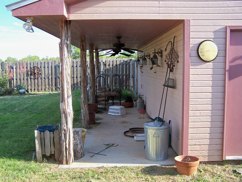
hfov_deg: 49.0
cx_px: 121
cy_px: 91
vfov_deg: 37.7
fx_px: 266
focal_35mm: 38
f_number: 2.8
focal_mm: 6.3
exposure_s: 1/250
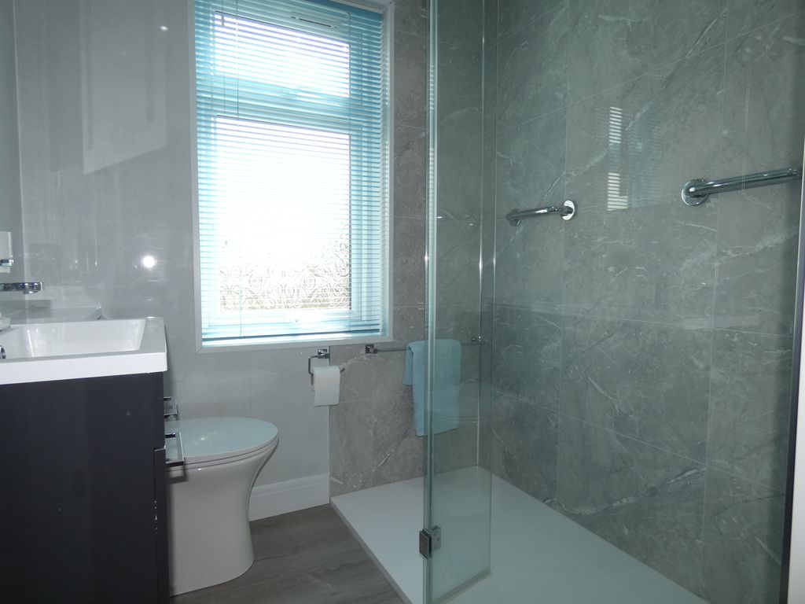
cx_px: 402
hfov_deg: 81.7
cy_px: 302
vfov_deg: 66.0
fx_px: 465
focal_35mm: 20
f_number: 2.8
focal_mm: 3.6
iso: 80
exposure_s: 1/200
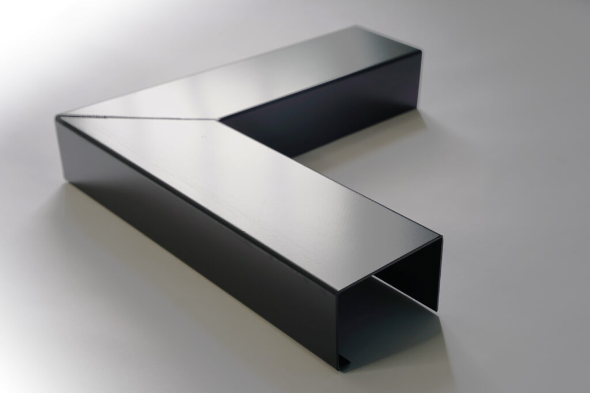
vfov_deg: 24.1
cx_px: 295
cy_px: 196
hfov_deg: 35.5
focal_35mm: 56
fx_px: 923
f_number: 4.5
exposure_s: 1/80
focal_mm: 56.3
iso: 100
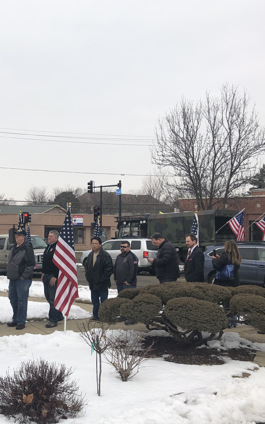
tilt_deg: +5.7
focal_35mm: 41
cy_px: 208
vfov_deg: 48.2
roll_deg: +0.9
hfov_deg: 29.0
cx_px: -6
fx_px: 474
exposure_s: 1/1845
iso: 20
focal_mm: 3.99
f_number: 1.8
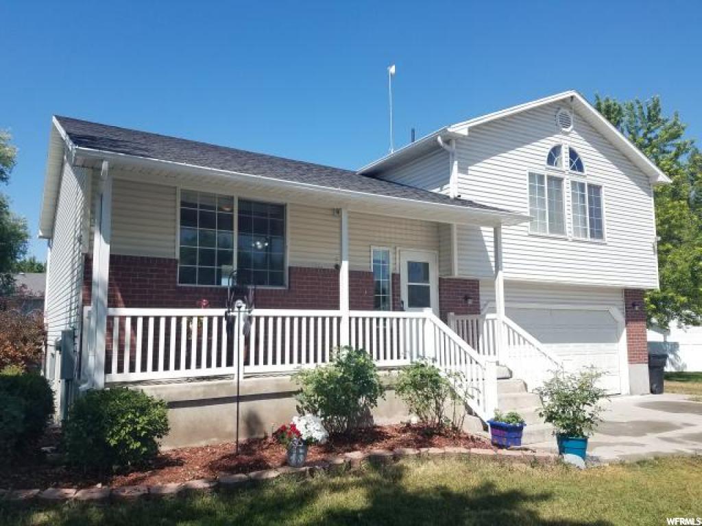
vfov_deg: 53.1
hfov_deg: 67.3
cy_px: 263
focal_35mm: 26
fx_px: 527
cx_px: 351
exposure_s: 1/1580
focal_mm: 4.2
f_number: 1.7
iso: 40
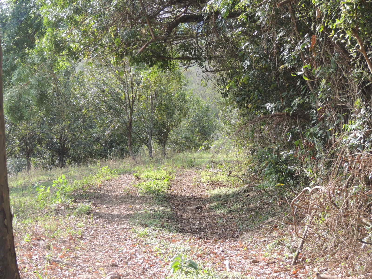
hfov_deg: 21.8
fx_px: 967
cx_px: 186
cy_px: 140
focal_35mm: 90
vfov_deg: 16.4
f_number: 4.1
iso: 100
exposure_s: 1/100
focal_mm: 16
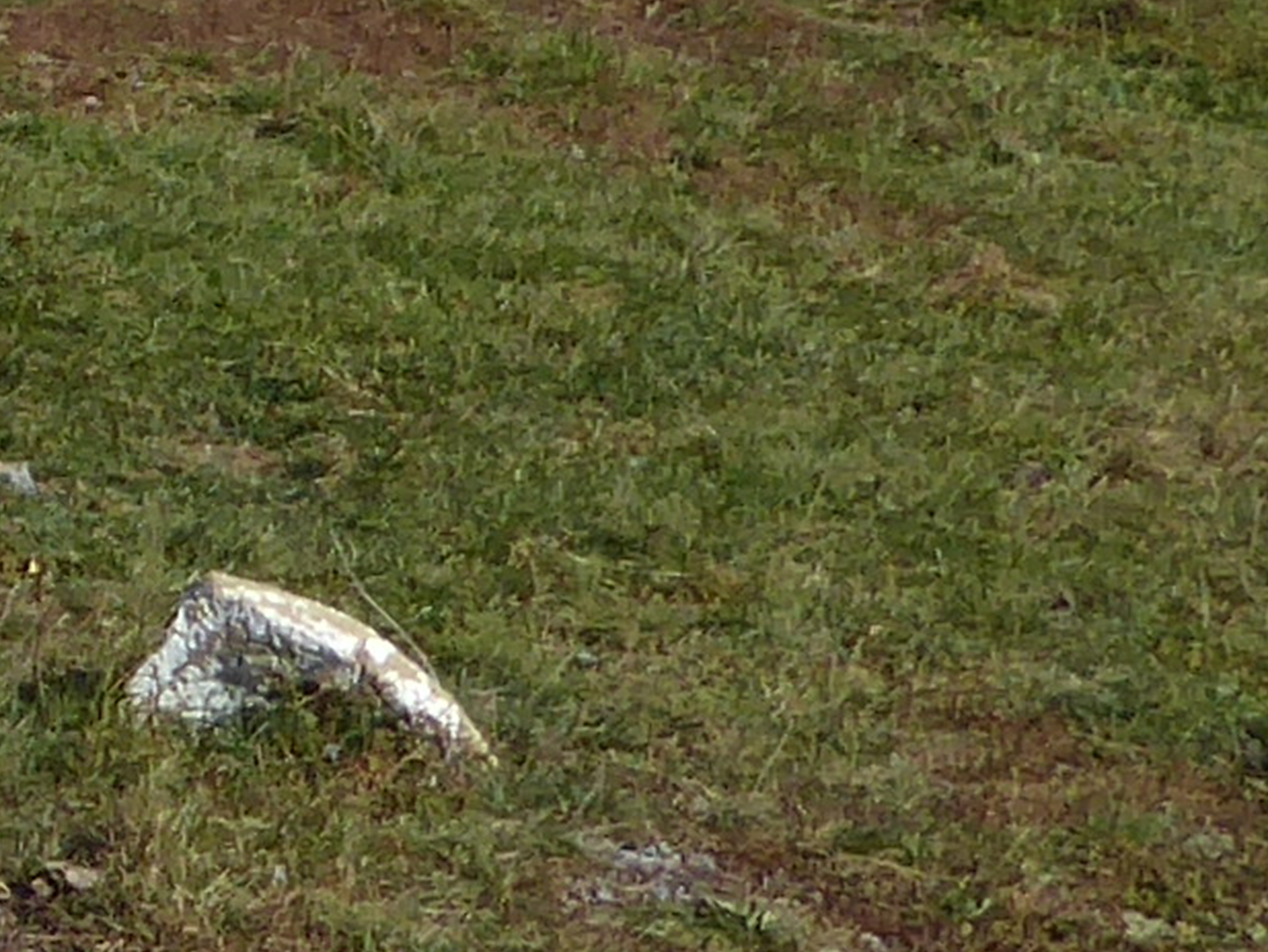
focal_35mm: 162
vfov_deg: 9.1
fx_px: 5935
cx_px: -1194
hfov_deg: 11.2
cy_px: -97
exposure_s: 1/1000
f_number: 3.3
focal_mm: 4.3
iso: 80
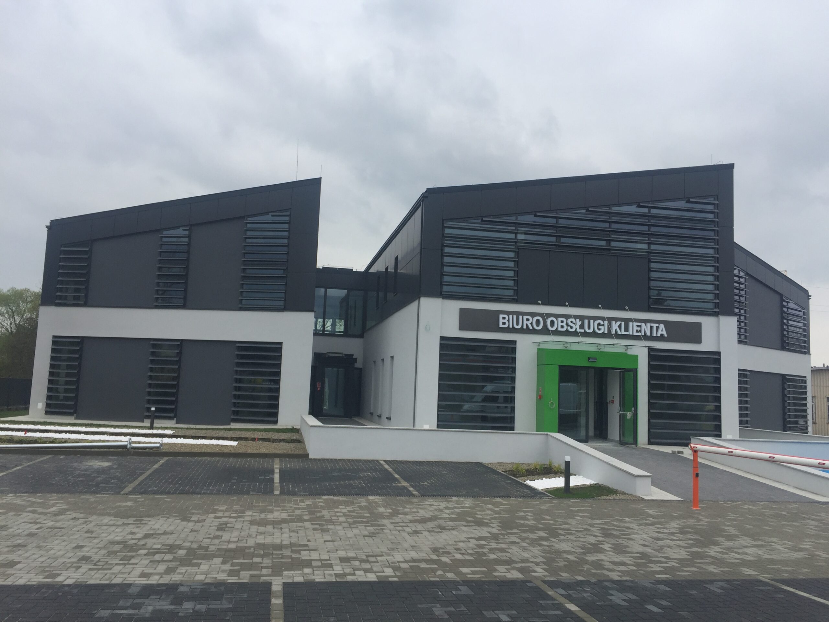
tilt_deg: +6.0
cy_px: 311
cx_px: 414
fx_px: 695
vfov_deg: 48.2
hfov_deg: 61.7
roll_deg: -1.3
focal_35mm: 29
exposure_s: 1/1721
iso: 32
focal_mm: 4.15
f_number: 2.2
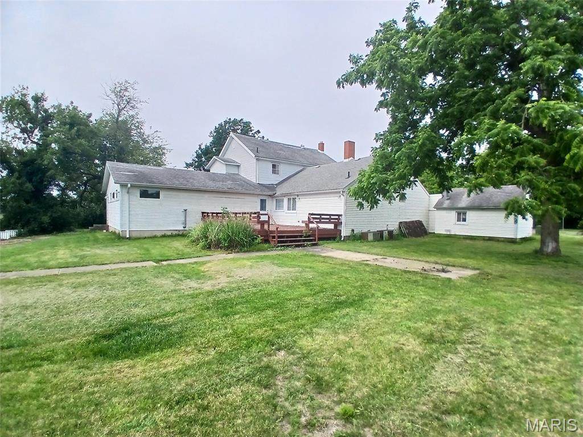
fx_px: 286
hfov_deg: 91.0
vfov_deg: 74.7
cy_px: 218
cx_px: 292
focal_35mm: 17
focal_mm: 1.4
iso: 50
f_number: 2.2
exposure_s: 1/1110
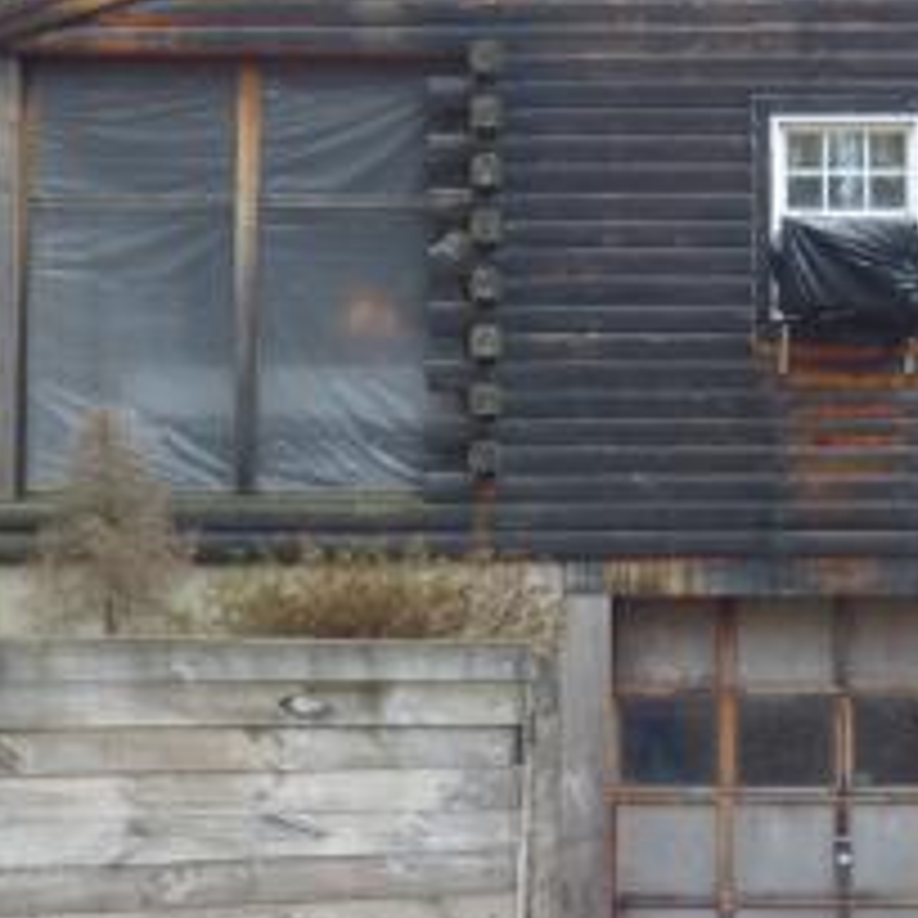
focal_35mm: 108
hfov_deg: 16.0
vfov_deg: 16.1
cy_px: 310
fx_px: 3240
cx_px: 756
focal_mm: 7.37
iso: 100
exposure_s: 1/60
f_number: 3.6
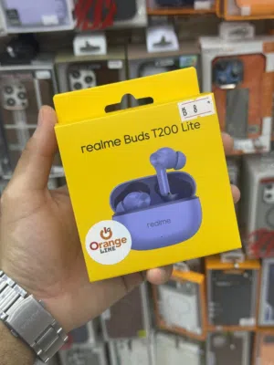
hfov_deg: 30.3
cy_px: 182
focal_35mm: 48
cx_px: 137
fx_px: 507
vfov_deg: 39.7
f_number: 1.78
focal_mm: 6.76
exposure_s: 1/802
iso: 64
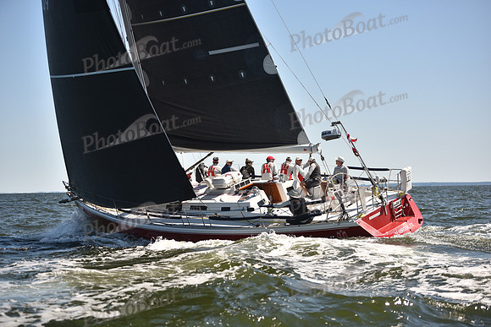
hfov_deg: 28.8
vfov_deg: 19.5
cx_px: 246
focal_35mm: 70
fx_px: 955
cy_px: 164
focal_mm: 70
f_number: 3.2
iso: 250
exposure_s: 1/1600
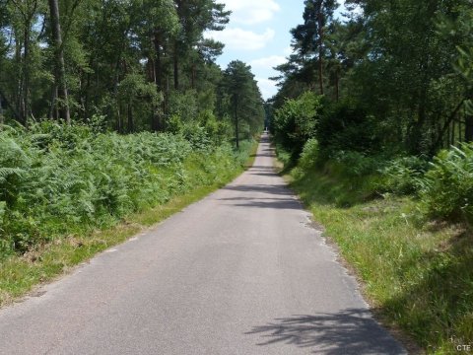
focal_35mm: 45
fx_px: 615
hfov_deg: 42.1
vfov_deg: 32.2
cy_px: 178
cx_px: 236
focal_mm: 7.8
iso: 100
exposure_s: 1/800
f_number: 4
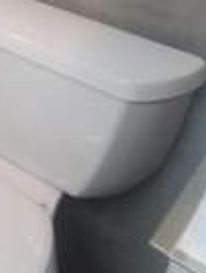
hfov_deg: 15.7
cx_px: -257
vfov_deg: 25.5
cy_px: -106
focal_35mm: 62
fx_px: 490
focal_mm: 1.8
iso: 400
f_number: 2.2
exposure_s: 1/60
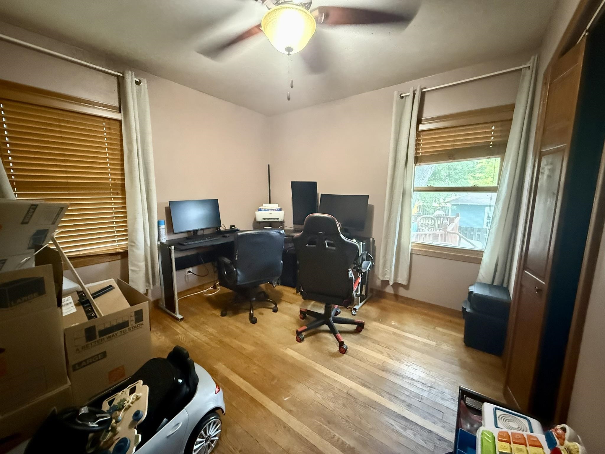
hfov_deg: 102.1
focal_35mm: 14
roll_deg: -1.0
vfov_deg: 85.7
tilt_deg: -7.9
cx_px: 302
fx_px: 245
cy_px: 227
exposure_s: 1/40
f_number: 2.2
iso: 1250
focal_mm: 2.22
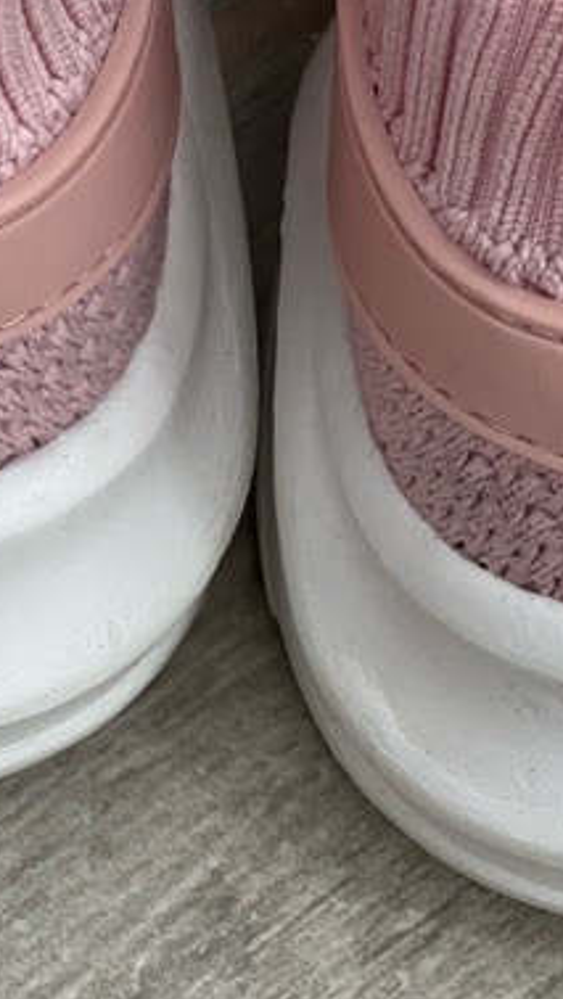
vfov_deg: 9.6
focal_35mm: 222
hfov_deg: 5.5
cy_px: -233
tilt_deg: -54.3
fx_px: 5884
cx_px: 169
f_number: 2.8
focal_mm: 9
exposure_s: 1/121
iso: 160
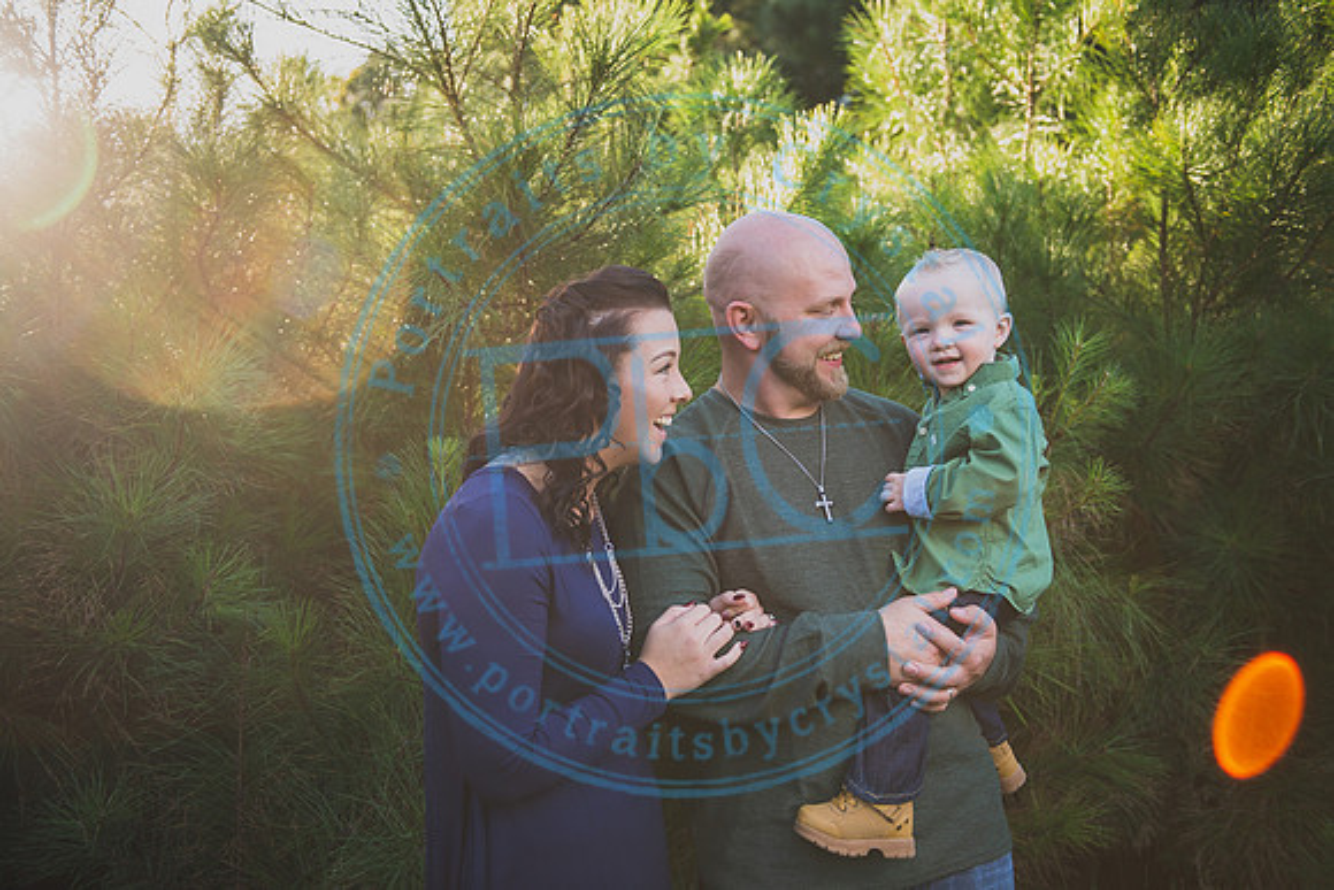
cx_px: 667
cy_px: 445
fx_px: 1408
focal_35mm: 38
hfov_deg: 50.7
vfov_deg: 35.1
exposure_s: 1/200
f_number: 2.8
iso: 200
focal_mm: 38
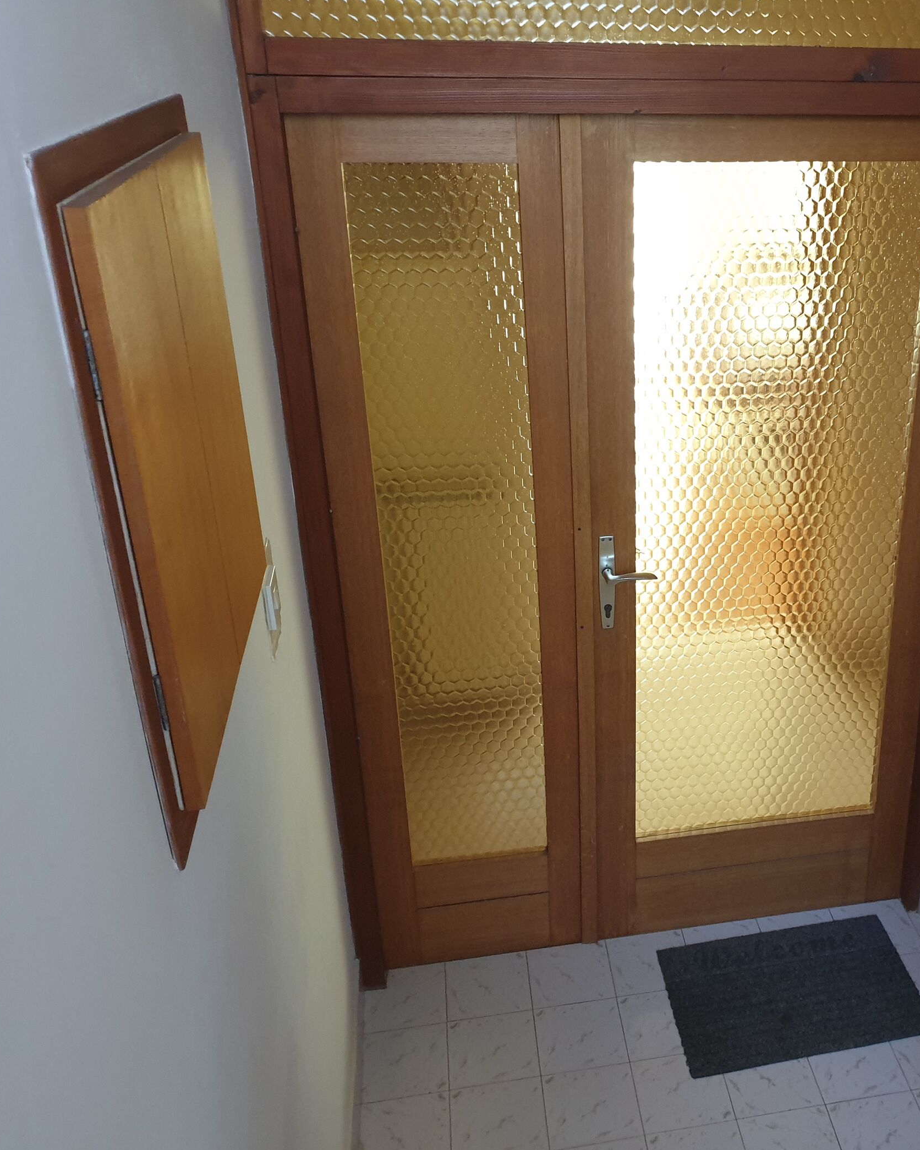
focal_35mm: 34
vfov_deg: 52.8
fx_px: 1157
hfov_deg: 41.8
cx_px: 710
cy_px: 577
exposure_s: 1/29
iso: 250
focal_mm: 4.3
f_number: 1.5
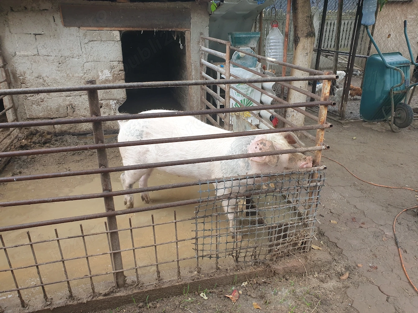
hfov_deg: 67.3
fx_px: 314
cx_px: 209
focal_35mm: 26
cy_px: 156
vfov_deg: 53.1
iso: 64
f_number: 2.4
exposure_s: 1/100
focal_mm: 4.3
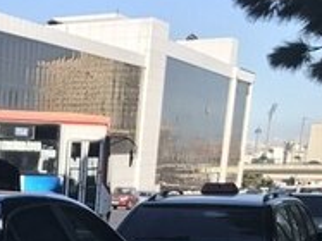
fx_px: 920
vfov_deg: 13.7
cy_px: 400
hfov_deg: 17.4
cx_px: -195
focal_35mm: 99
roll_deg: +0.5
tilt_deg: -14.6
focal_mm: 3.99
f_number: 1.8
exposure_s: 1/1244
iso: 20
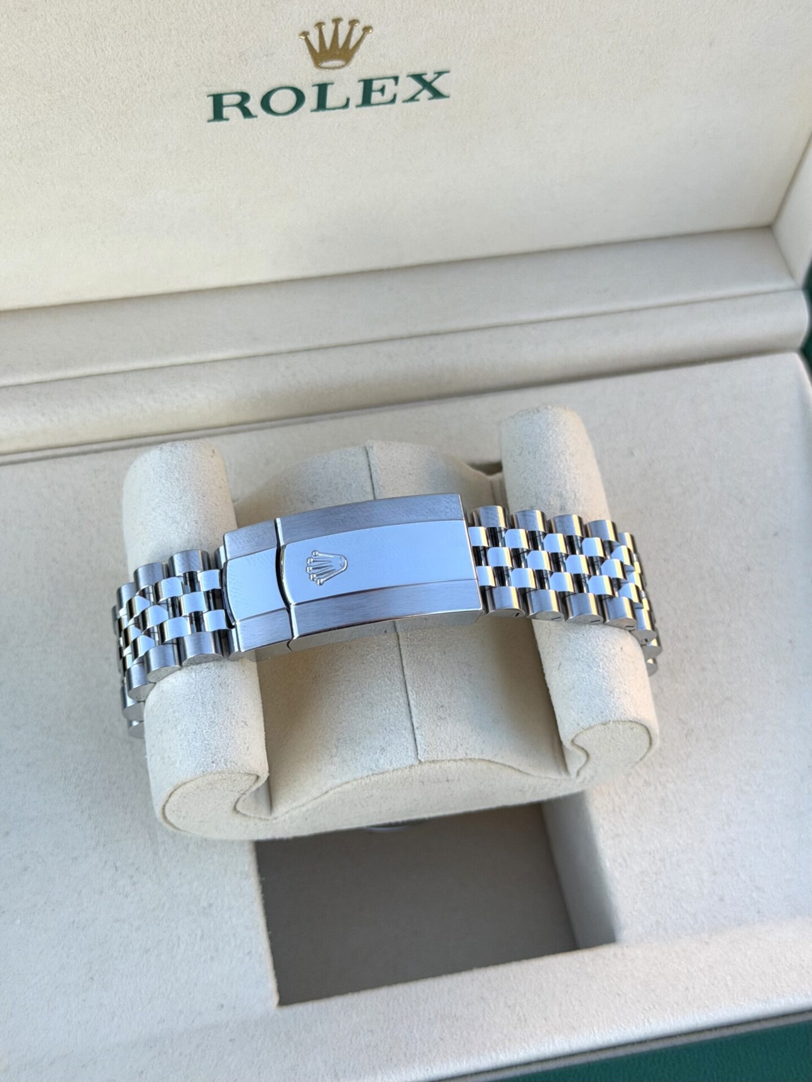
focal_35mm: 48
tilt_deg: -64.0
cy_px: 541
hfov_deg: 30.3
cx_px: 406
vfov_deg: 39.7
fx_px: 1501
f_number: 1.78
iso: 80
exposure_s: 1/837
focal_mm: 6.76
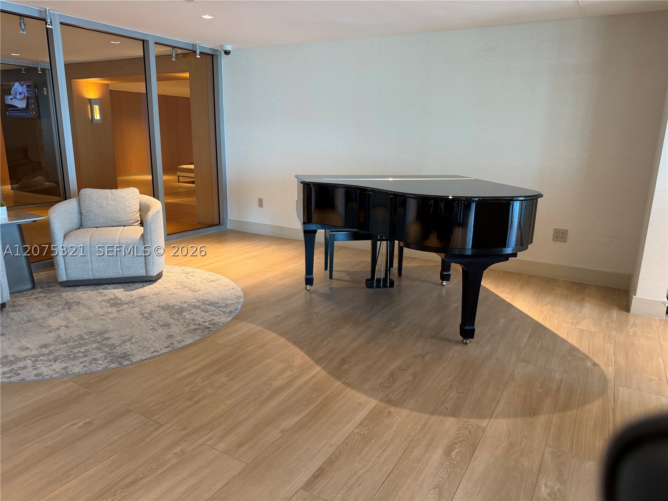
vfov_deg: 56.8
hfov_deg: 71.6
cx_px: 334
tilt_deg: -15.5
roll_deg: -2.5
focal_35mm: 24
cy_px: 250
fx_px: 463
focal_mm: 6.76
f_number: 1.78
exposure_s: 1/60
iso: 200
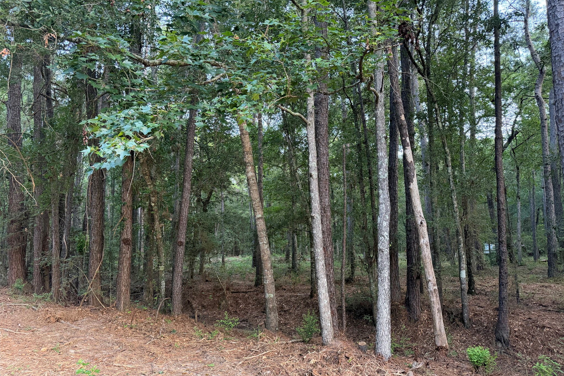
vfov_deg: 51.2
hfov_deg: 71.5
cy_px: 203
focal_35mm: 25
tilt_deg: +7.0
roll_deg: +1.2
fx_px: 392
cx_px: 282
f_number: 1.78
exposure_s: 1/60
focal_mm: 6.76
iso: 500
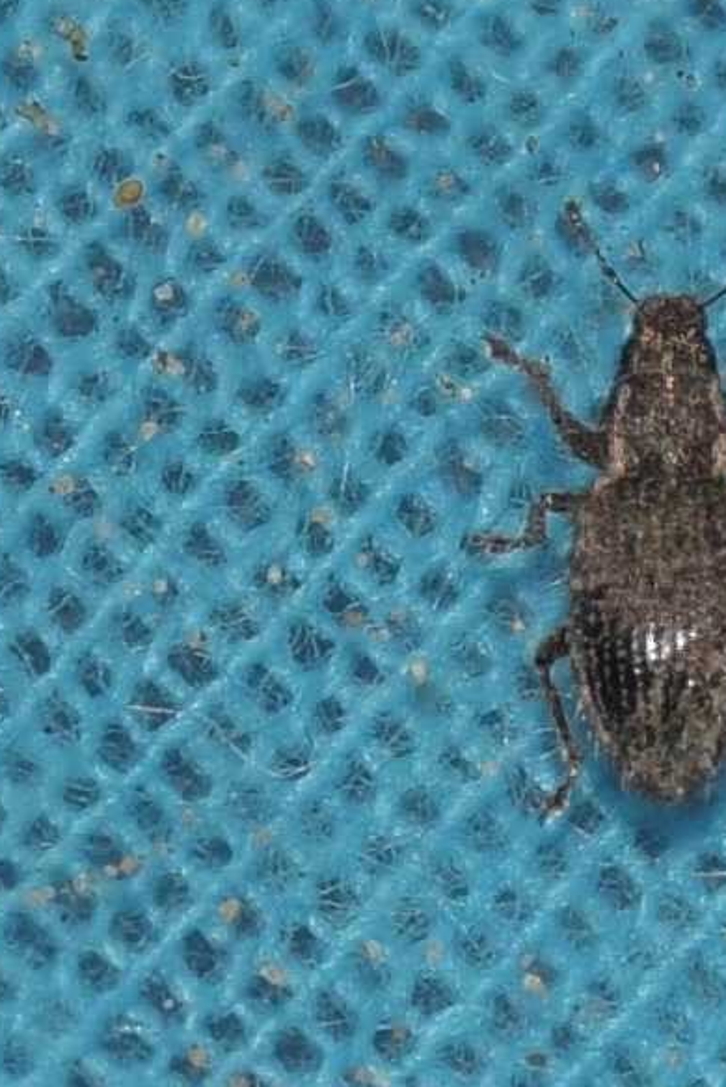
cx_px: 689
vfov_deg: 6.0
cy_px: 523
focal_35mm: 345
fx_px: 10423
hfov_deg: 4.0
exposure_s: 1/160
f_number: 11
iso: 100
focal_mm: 140
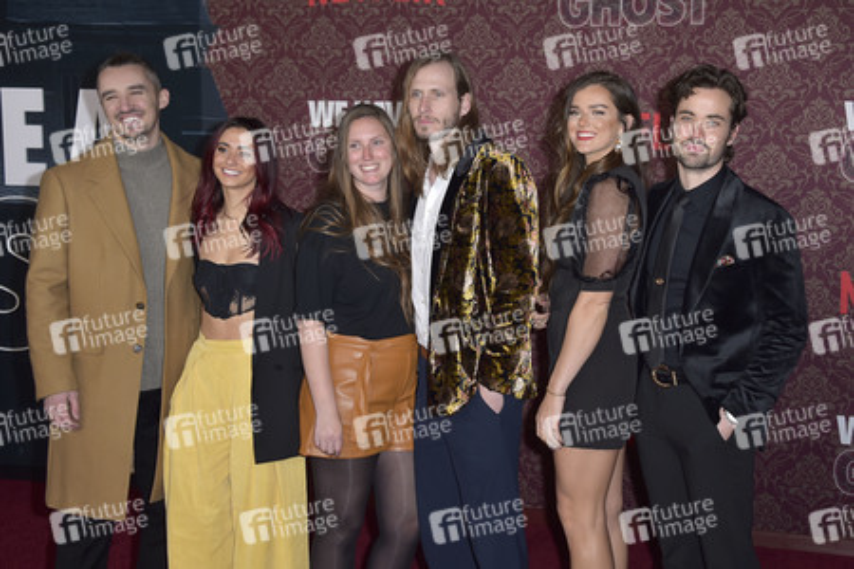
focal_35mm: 50
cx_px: 427
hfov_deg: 39.6
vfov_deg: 27.0
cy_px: 284
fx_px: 1186
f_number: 6.3
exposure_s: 1/250
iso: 400
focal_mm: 50
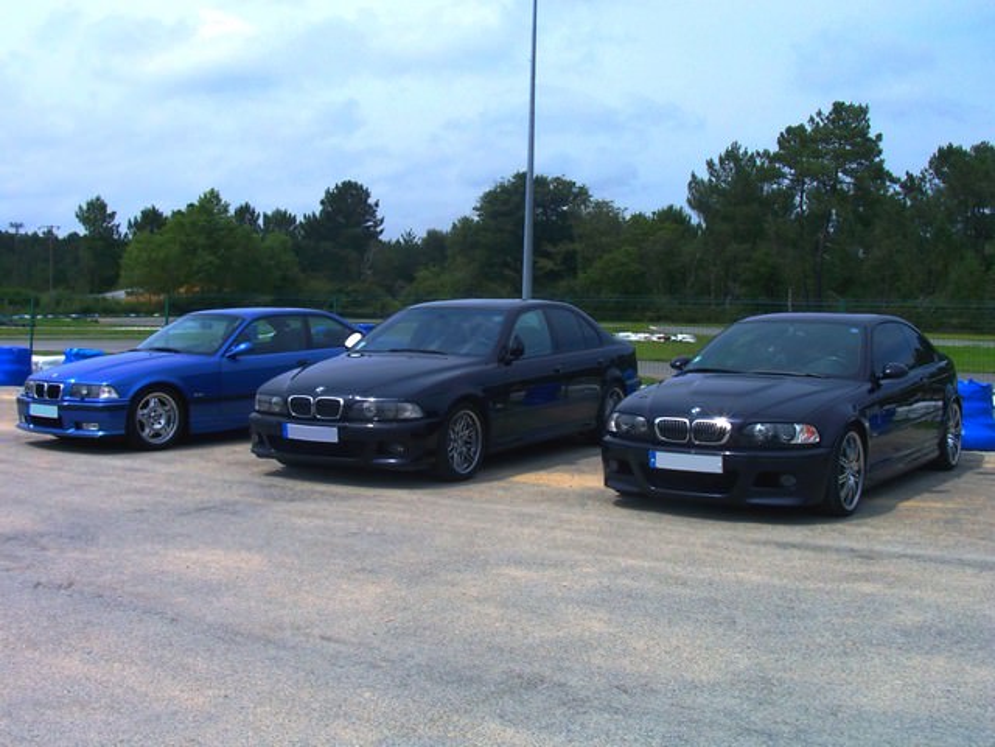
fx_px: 1207
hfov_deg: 44.8
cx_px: 498
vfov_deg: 34.3
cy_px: 374
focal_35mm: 42
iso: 80
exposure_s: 1/750
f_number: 5.6
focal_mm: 7.2
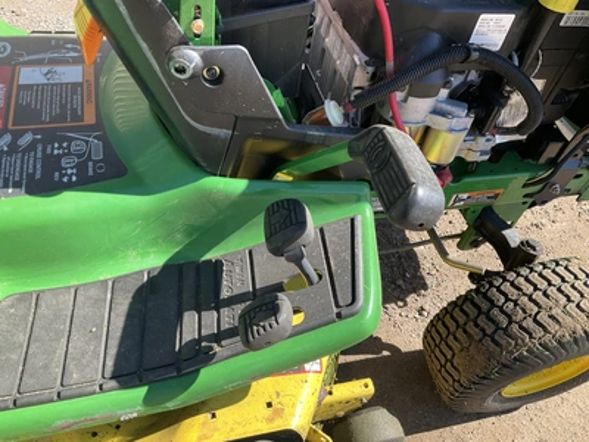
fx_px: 493
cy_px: 221
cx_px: 294
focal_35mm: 29
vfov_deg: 48.2
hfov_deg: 61.7
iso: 25
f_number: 1.8
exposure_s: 1/425
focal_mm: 3
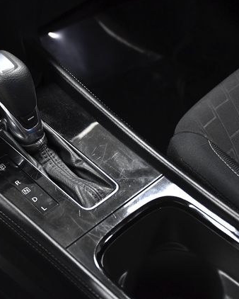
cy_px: 148
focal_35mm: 64
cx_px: 71
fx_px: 565
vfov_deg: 29.6
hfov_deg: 23.7
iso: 2500
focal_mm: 30
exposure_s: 1/160
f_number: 4
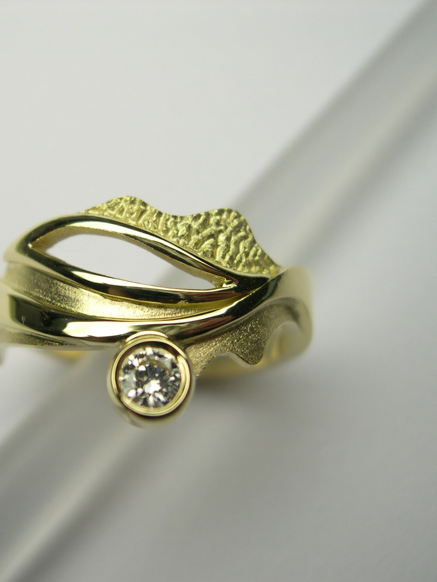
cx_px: 110
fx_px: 858
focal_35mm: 51
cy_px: 292
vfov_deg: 37.5
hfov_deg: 28.2
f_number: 2.8
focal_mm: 8
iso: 100
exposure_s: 1/144
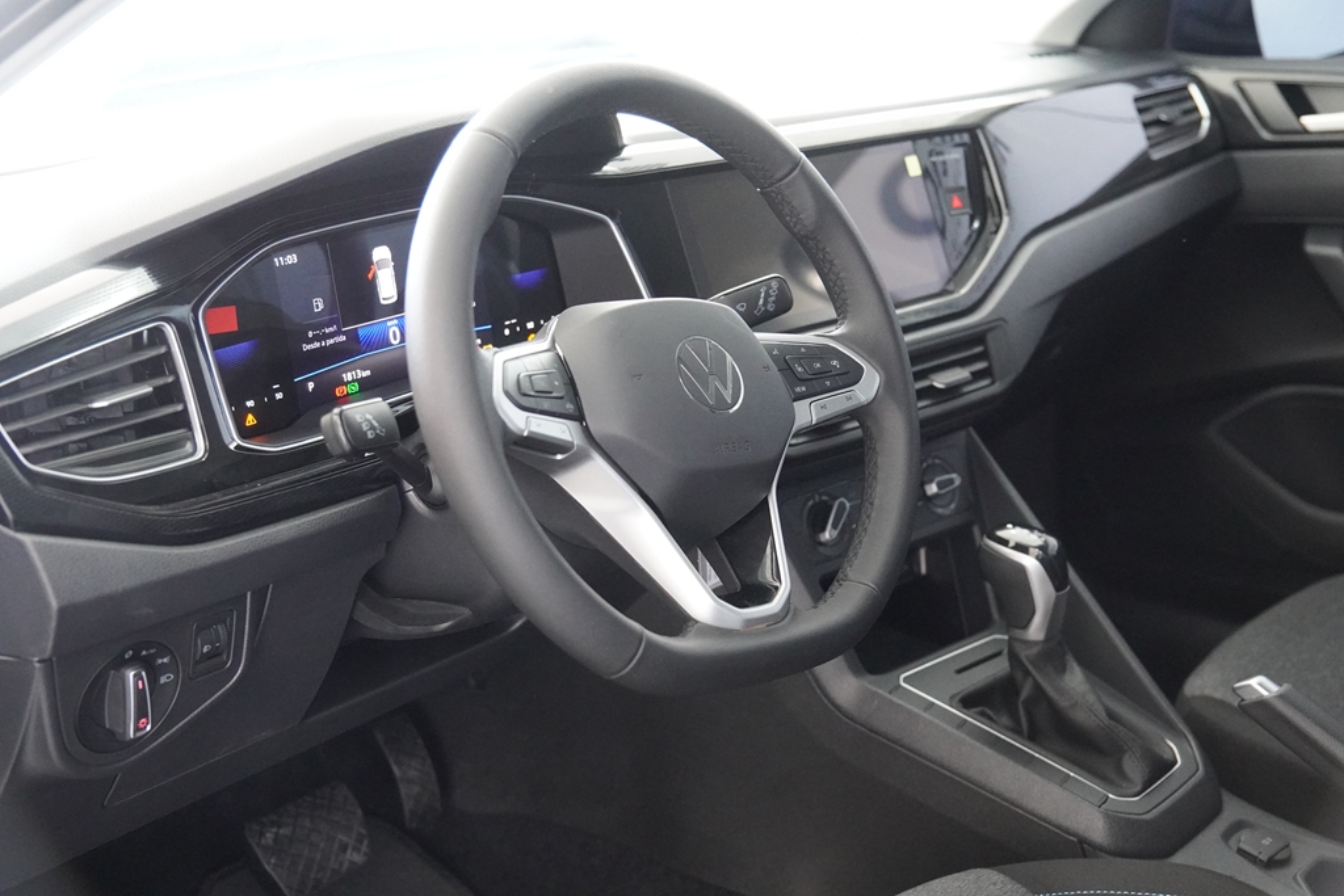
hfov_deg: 42.3
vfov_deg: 29.0
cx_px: 672
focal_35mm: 46
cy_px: 448
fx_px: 1736
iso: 5000
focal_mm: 31
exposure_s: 1/160
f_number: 2.8
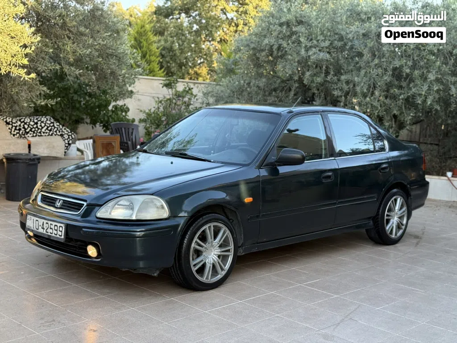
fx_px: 634
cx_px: 228
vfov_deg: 30.3
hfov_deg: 39.7
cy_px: 172
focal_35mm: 48
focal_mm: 6.76
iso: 80
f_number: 1.78
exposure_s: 1/246
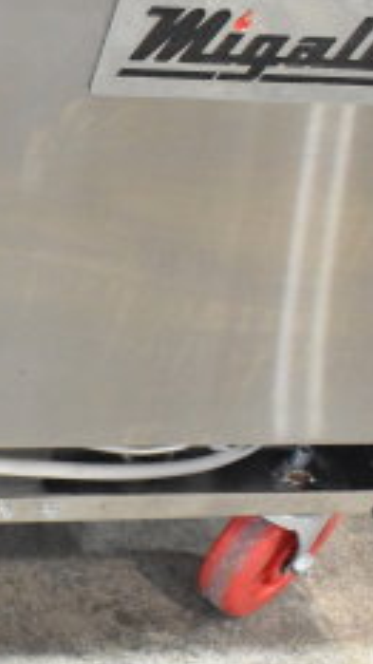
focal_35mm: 107
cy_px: 437
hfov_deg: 10.1
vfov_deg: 19.9
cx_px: -484
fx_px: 1882
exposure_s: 1/200
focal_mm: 26
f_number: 7.1
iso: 6400
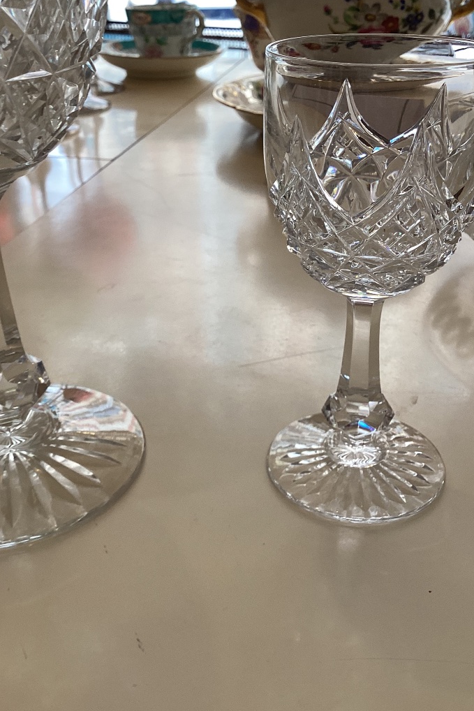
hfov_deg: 35.0
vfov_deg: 50.6
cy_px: 316
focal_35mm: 38
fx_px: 750
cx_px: 258
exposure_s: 1/50
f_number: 2.4
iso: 64
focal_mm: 3.3
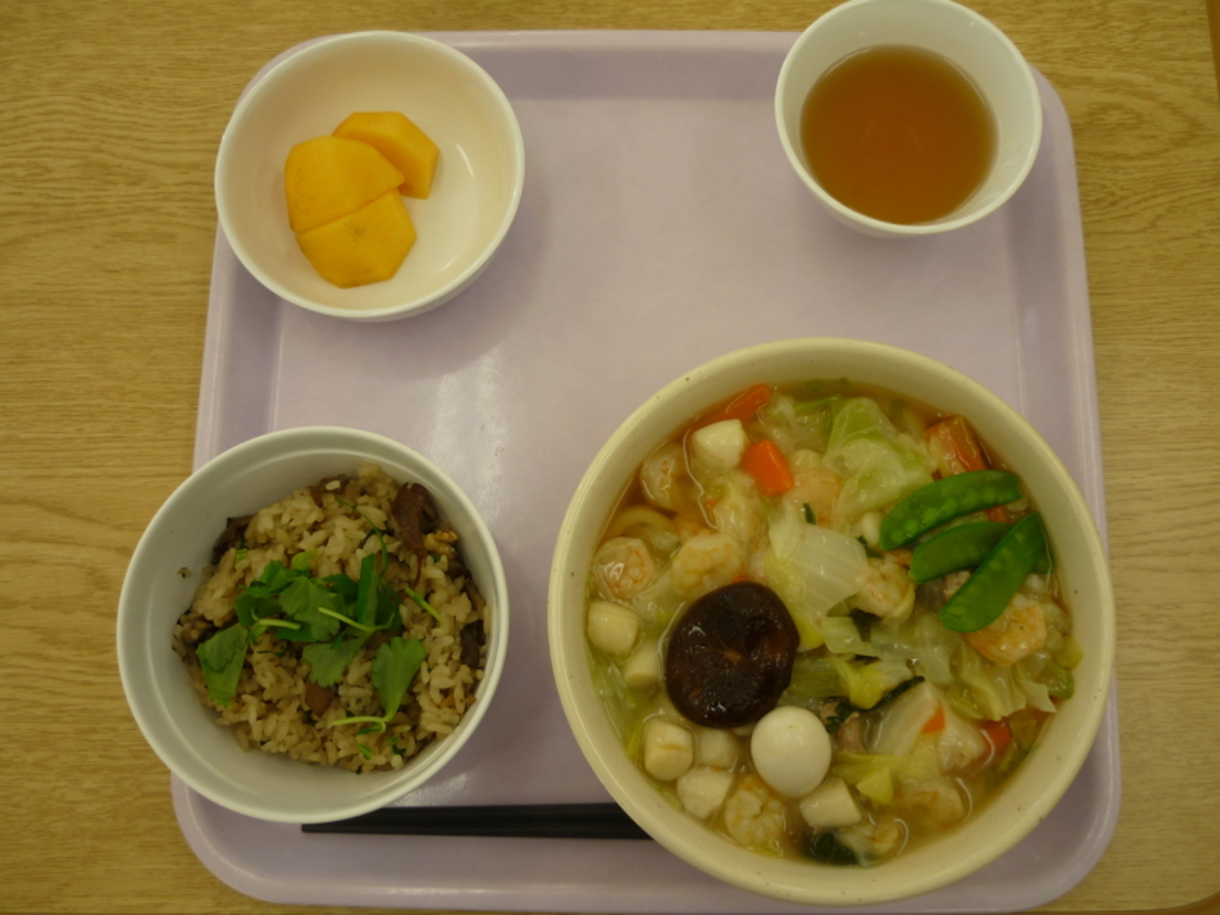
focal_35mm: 33
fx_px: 1163
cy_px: 458
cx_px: 610
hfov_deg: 55.4
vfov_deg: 42.9
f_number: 2.8
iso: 80
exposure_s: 1/160
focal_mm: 5.5
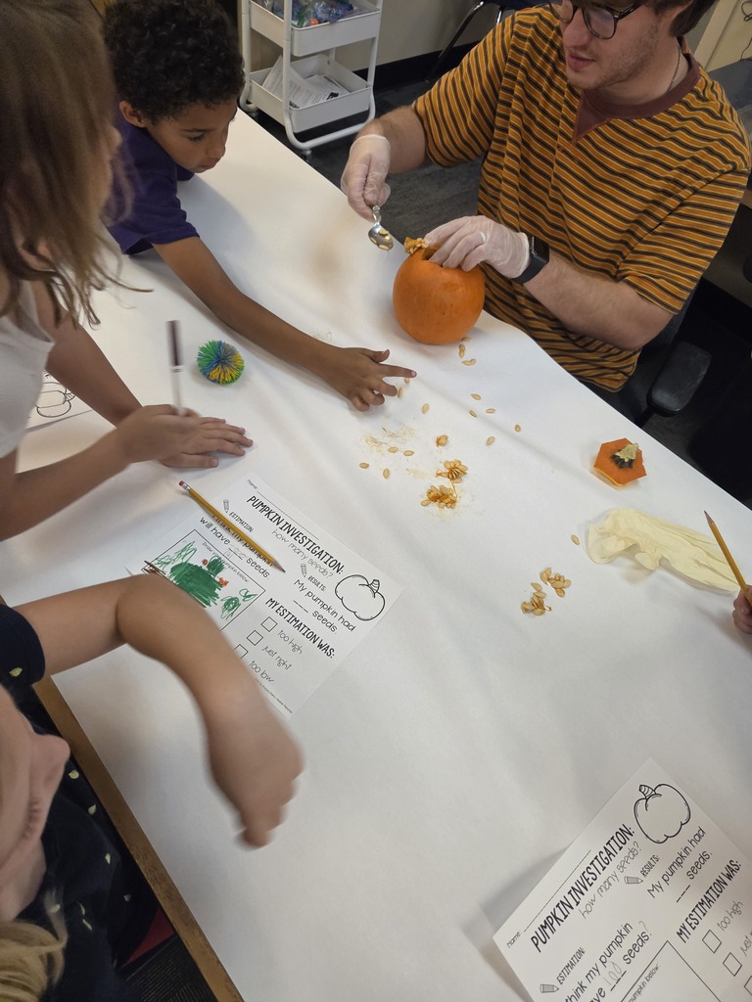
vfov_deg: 73.9
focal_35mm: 23
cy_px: 501
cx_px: 376
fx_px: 666
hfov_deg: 58.9
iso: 500
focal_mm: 5.4
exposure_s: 1/120
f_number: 1.8
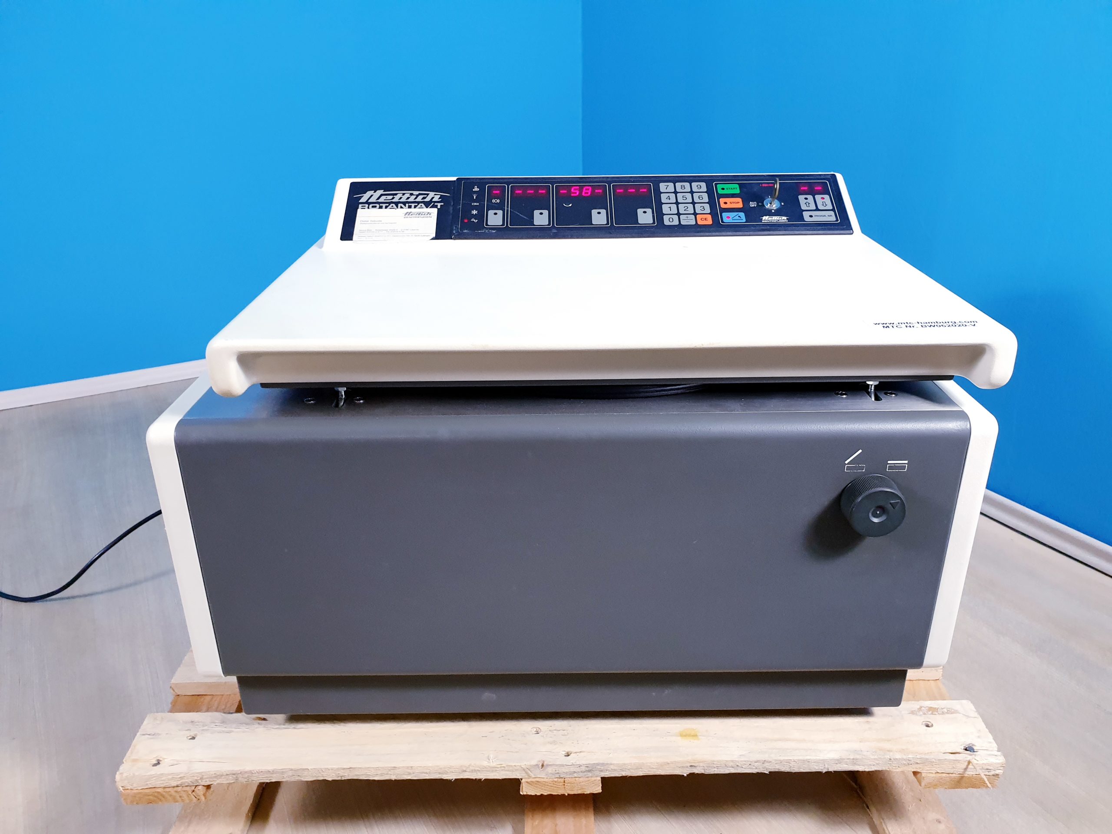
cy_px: 417
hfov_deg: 67.3
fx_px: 835
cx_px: 556
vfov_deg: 53.1
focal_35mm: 26
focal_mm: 4.3
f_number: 2.4
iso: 200
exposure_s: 1/50
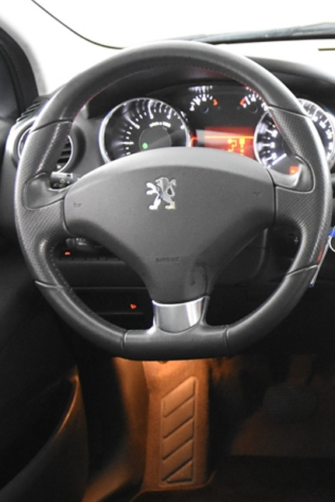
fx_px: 907
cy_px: 304
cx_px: 475
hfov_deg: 18.9
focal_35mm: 65
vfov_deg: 30.9
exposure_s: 1/30
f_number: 2.8
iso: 5600
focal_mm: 20
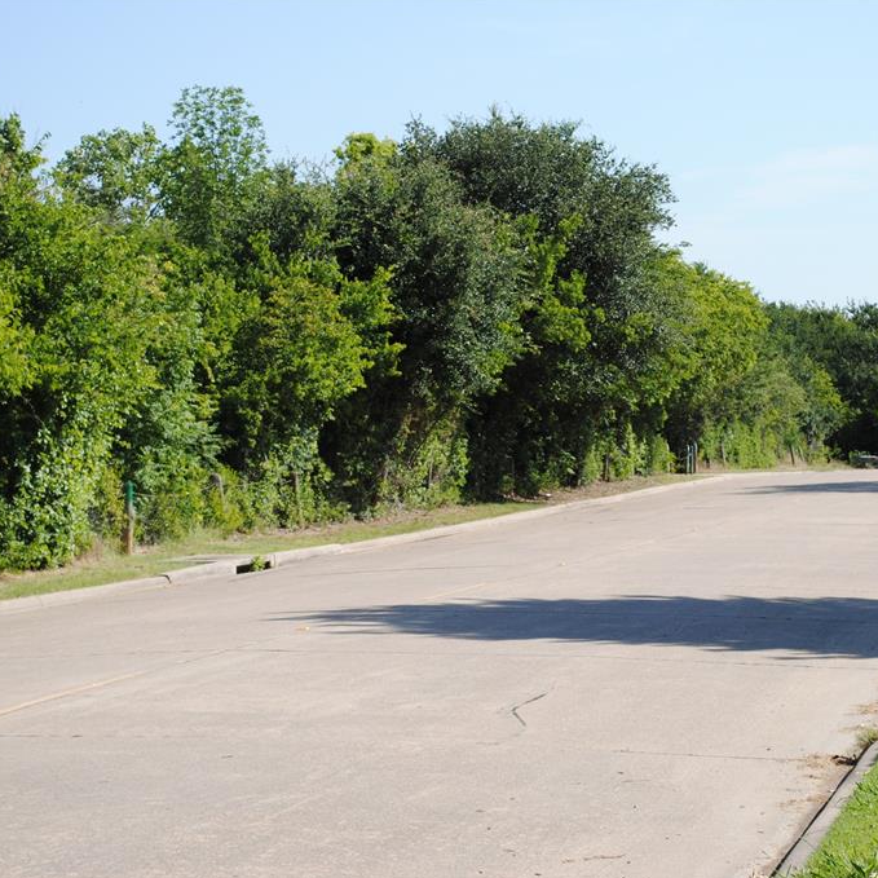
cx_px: 559
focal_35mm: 100
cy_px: 439
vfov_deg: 17.4
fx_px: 2870
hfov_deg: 17.4
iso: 100
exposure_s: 1/250
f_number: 8
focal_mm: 52
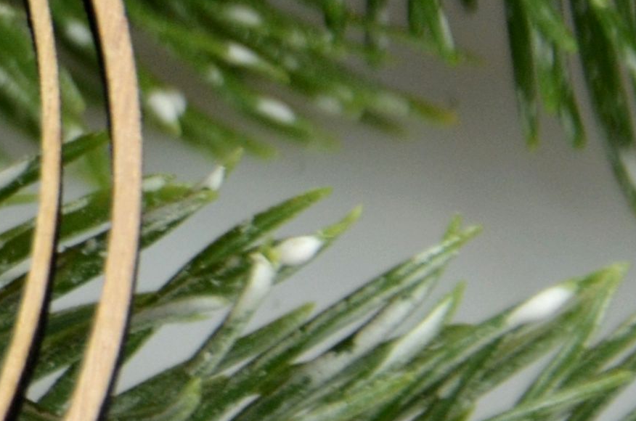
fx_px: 11155
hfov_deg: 3.2
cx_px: -822
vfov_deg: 2.2
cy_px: 78
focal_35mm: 633
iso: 400
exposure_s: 1/125
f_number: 5.6
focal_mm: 75
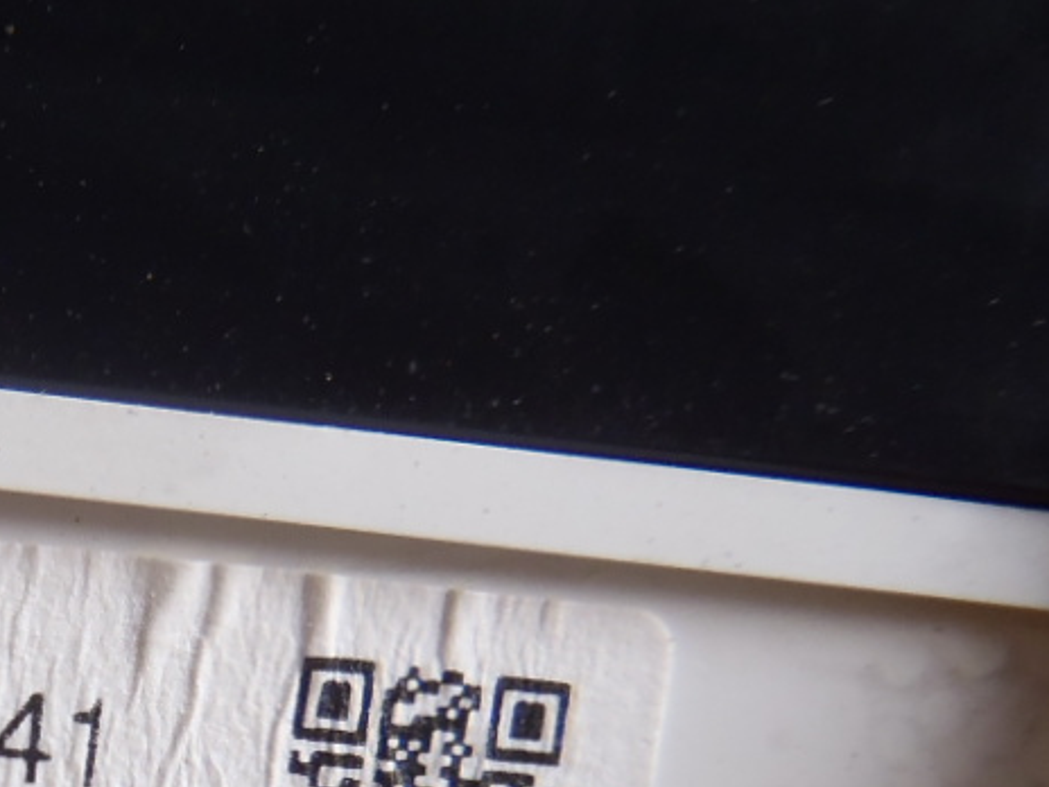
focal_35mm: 102
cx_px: -278
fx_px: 3091
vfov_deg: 14.0
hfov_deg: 18.1
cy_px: 993
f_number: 4.7
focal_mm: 6.64
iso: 100
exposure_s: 1/40
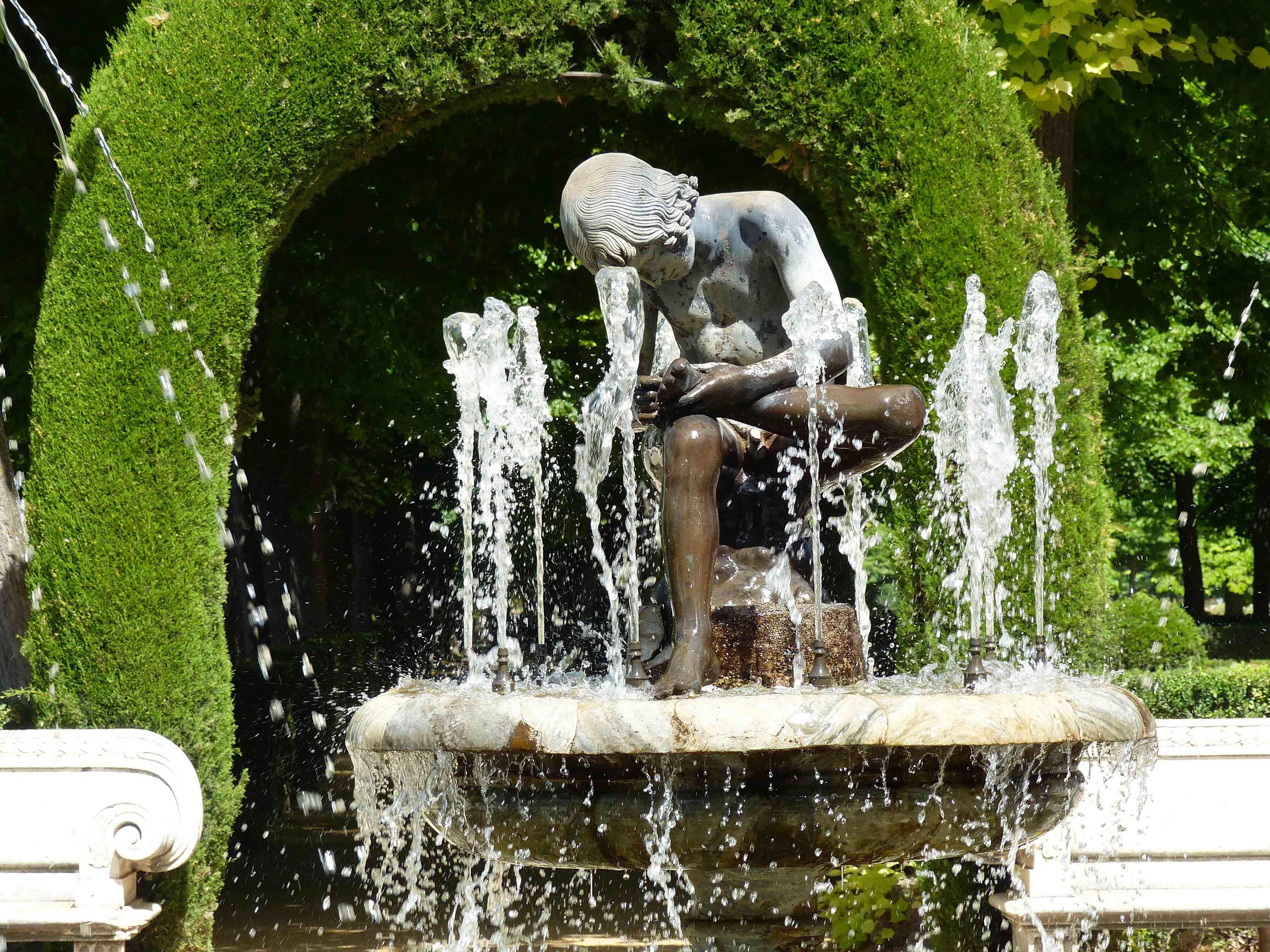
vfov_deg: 11.4
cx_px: 635
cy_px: 476
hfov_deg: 15.2
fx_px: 4769
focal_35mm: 130
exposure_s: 1/400
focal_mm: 21.4
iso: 100
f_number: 4
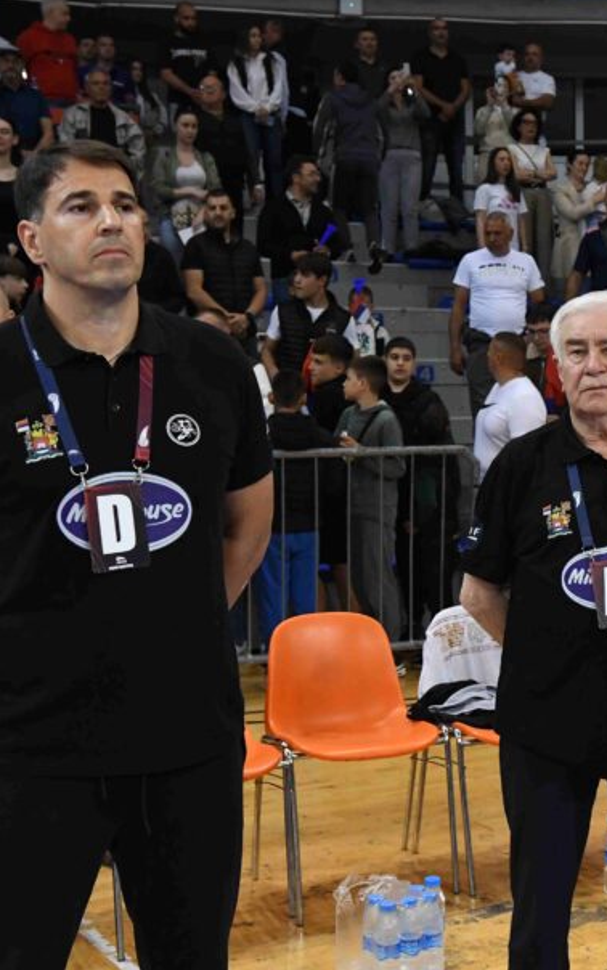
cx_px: 589
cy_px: 483
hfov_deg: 21.0
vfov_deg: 34.0
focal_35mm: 60
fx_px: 1587
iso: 3200
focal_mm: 26
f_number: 4
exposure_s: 1/640
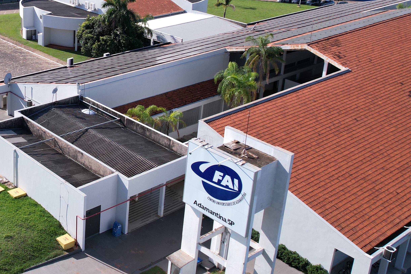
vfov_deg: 27.2
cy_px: 69
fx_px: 559
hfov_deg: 37.5
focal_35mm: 49
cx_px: 36
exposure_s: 1/1250
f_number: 2.8
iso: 100
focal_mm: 8.38
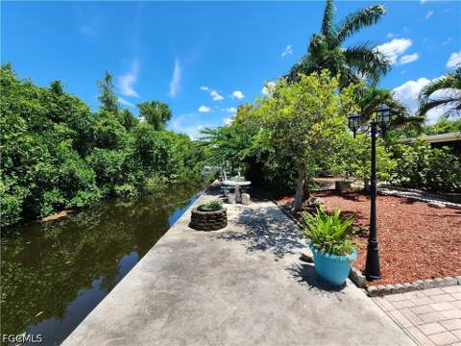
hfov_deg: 106.2
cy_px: 173
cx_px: 230
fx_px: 173
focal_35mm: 13
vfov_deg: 89.9
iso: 50
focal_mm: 2.2
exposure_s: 1/1465
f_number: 2.2
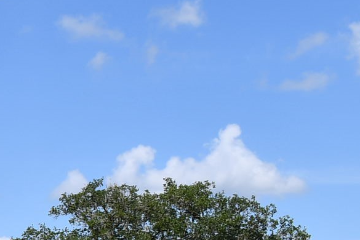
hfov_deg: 14.0
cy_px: 314
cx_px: -276
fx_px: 1310
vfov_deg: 10.2
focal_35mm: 131
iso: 100
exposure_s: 1/320
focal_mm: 18
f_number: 9
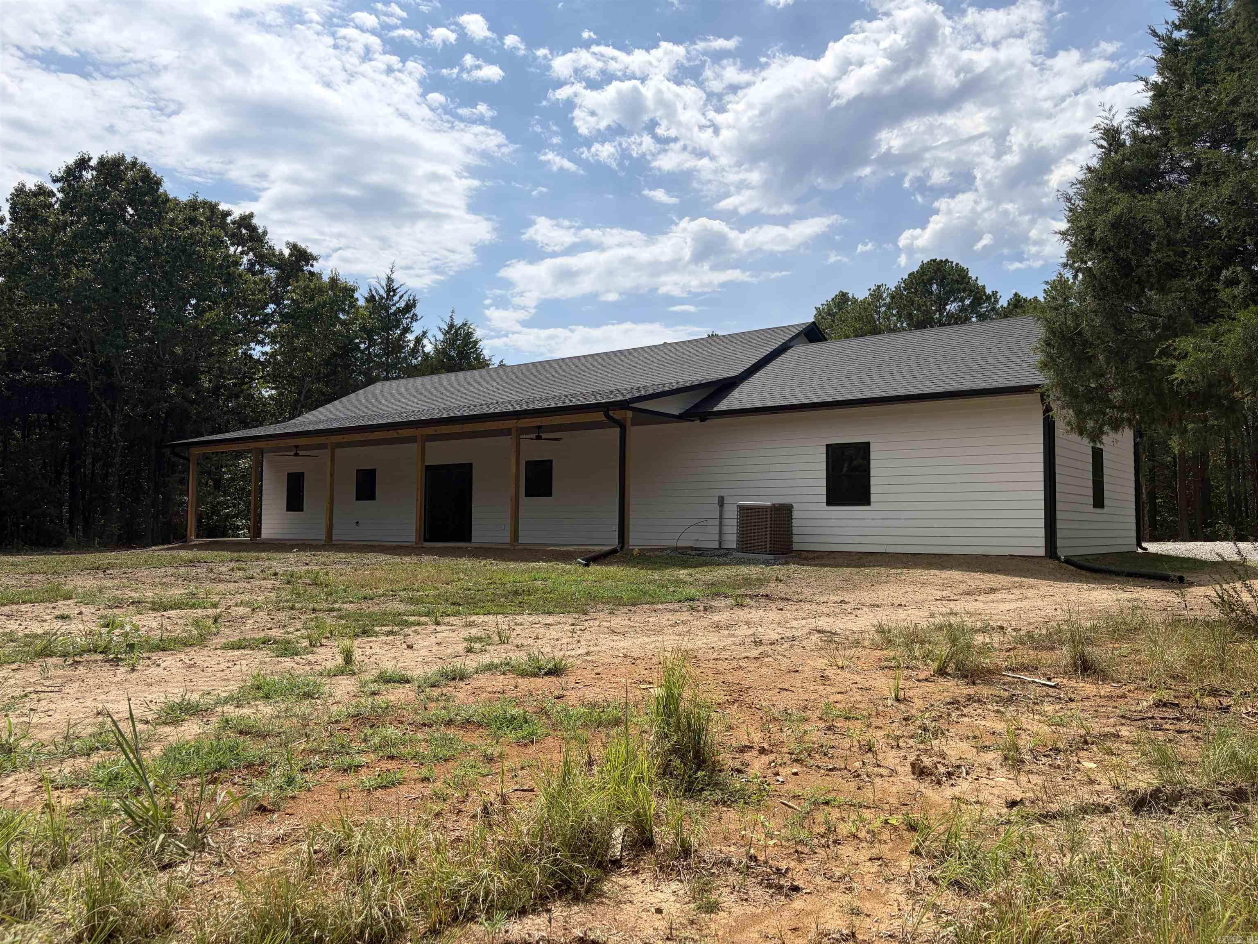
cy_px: 472
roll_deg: -1.0
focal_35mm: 26
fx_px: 945
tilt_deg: +3.5
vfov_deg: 53.1
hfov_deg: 67.3
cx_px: 629
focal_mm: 5.96
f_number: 1.6
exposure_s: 1/6329
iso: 50
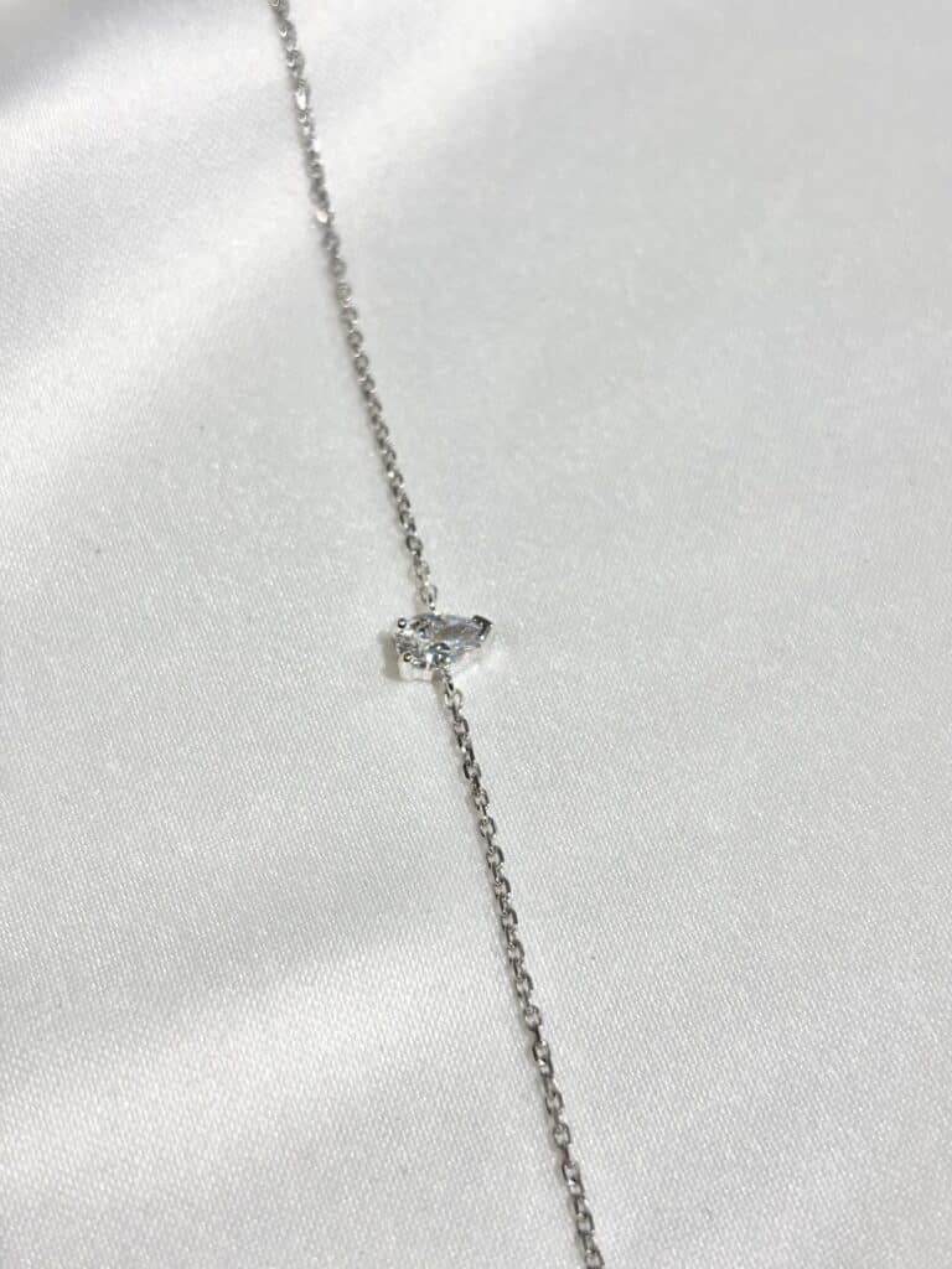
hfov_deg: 28.0
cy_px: 634
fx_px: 1907
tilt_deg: -56.1
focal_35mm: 52
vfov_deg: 36.8
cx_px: 476
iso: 32
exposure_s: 1/368
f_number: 1.6
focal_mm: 5.96
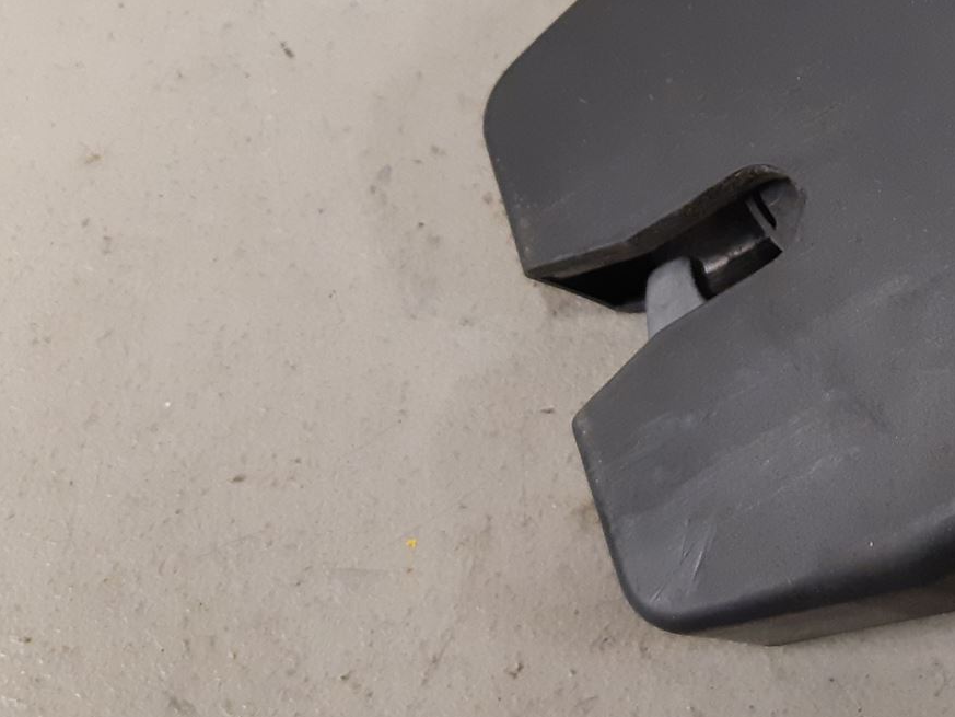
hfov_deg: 29.2
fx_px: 1683
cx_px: 997
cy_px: 190
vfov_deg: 23.8
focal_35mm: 61
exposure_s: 1/50
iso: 250
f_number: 1.7
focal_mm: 3.93
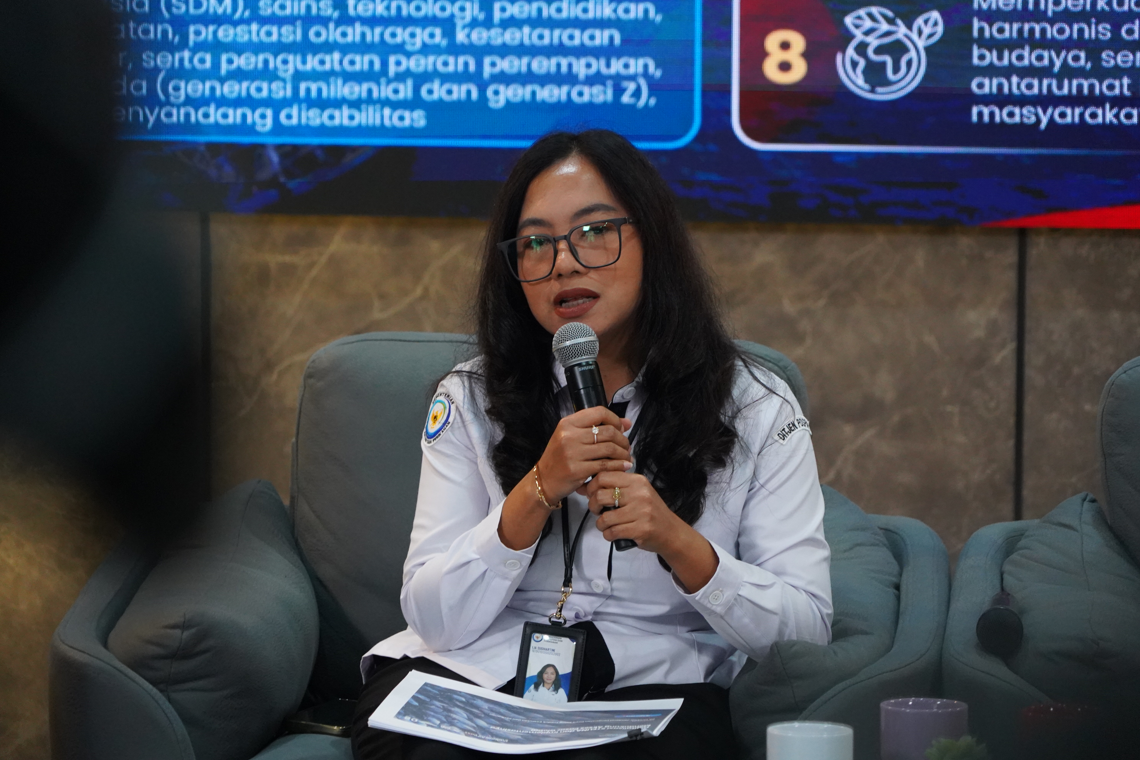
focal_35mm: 188
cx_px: 569
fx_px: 5953
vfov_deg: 7.3
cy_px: 381
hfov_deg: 10.9
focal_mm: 187
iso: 8000
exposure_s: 1/160
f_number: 6.3
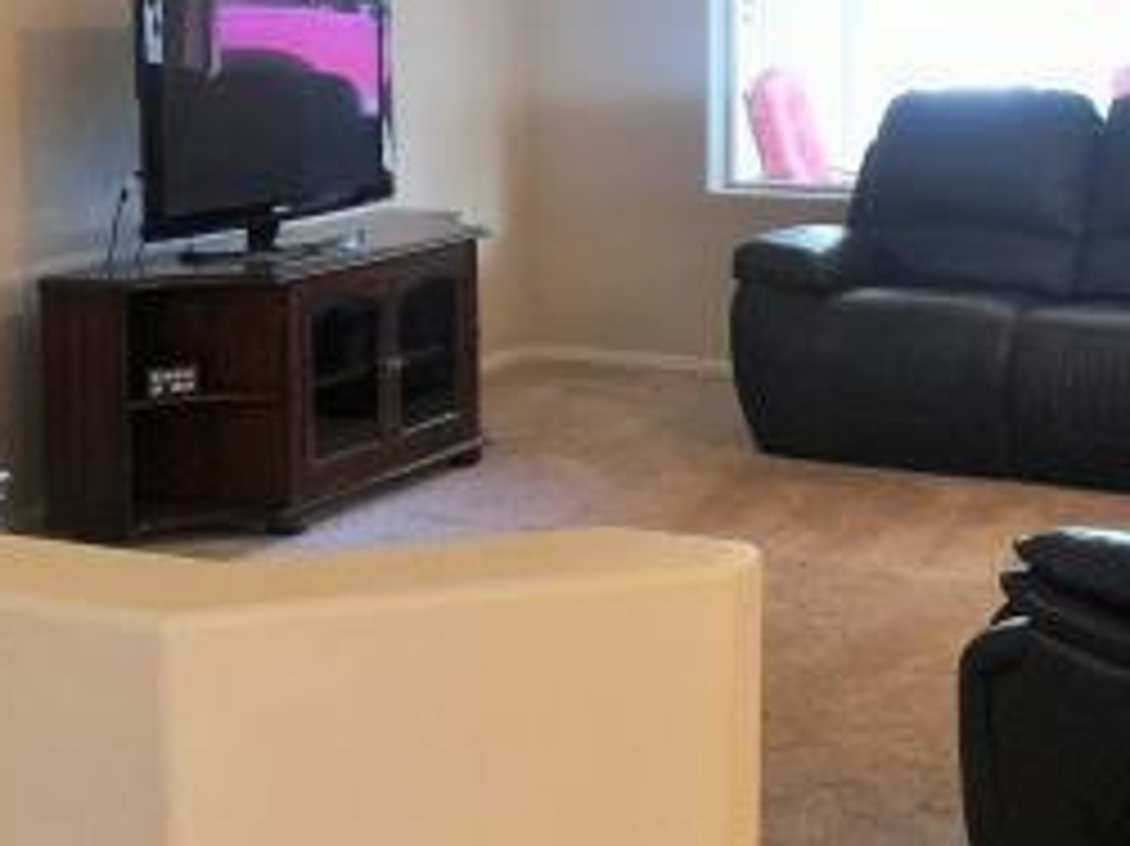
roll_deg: -0.7
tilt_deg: -3.3
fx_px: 2414
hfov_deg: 26.3
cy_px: 99
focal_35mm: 74
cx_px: 698
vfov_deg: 19.5
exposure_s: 1/15
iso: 50
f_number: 2.2
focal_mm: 4.15
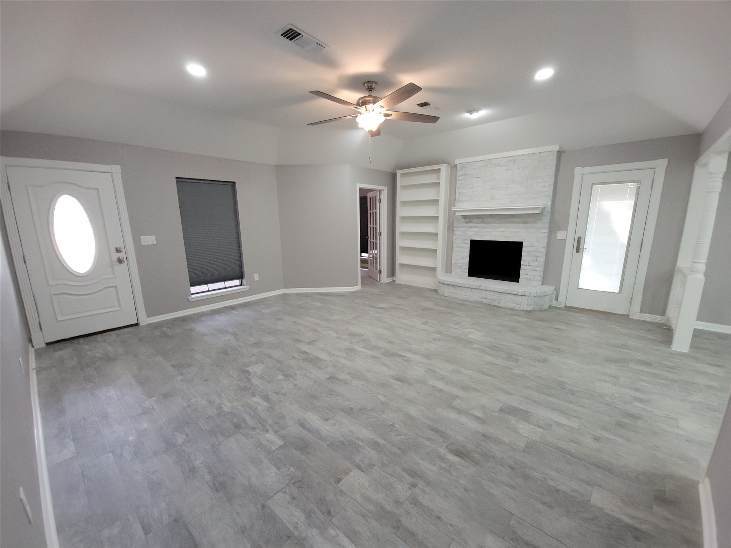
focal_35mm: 13
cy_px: 274
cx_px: 366
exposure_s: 1/60
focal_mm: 2.2
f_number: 2.2
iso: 250
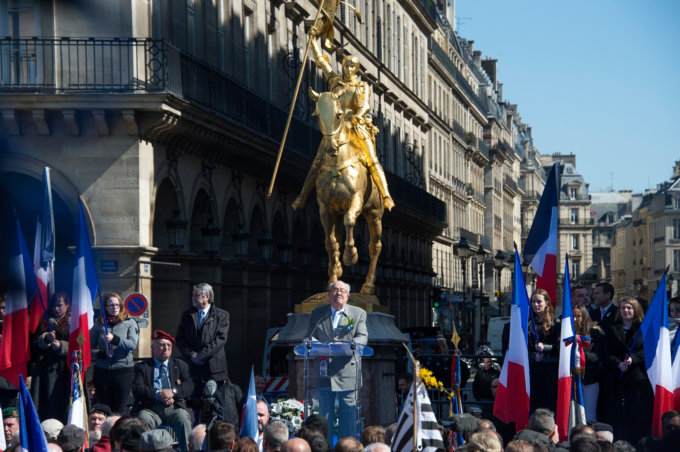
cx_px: 340
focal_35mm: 125
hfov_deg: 16.4
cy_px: 226
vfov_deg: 11.0
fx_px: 2360
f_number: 8
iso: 500
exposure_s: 1/1250
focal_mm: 125
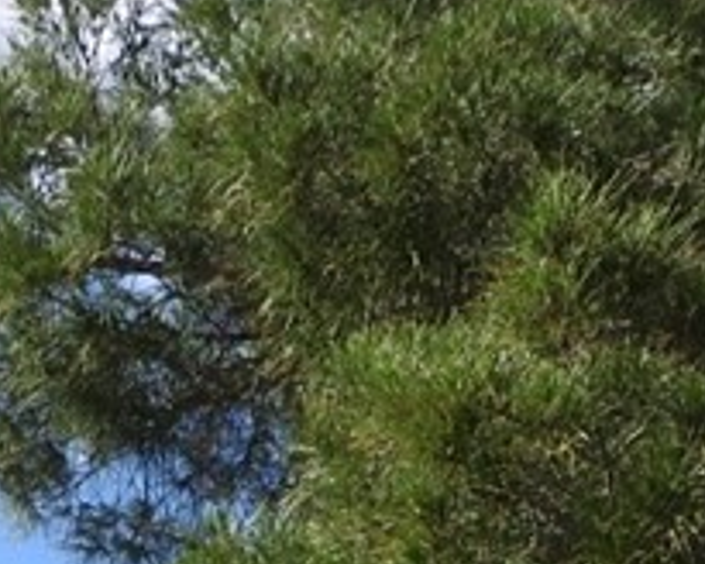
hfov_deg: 16.0
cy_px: 1303
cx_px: -45
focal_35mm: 117
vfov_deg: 11.2
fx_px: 2441
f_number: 3.3
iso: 100
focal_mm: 4.3
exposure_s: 1/1000
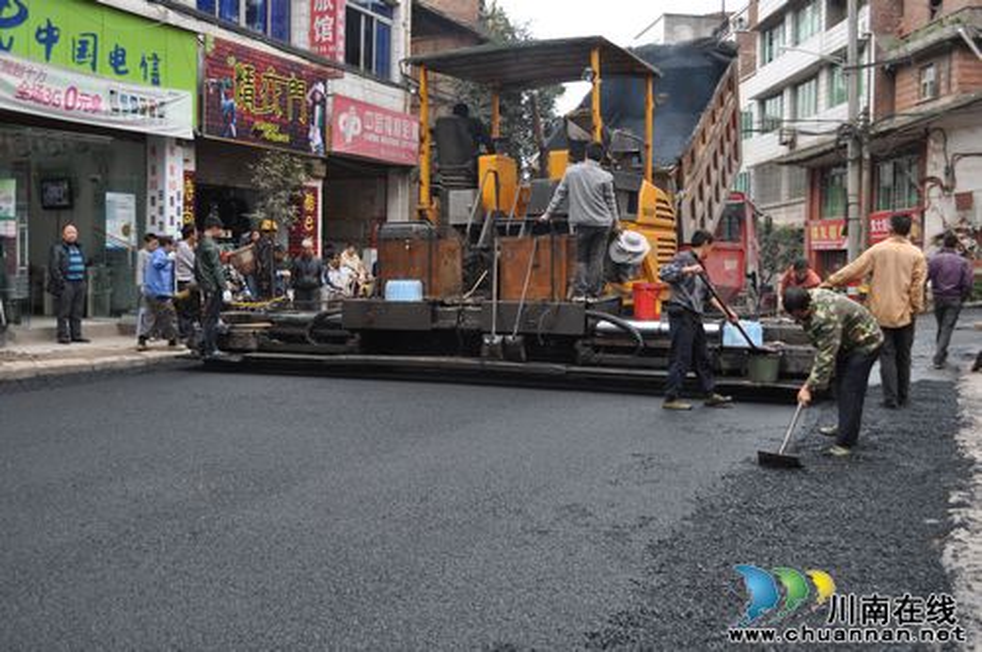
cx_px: 491
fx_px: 981
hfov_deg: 53.2
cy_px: 326
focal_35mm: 36
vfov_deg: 36.8
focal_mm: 24
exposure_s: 1/100
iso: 400
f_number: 5.6
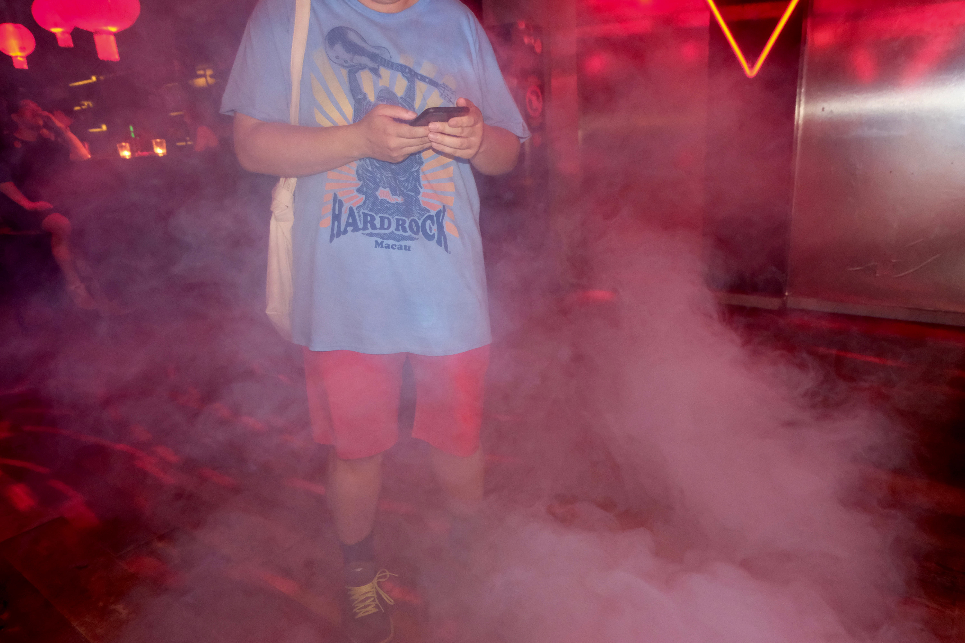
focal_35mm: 24
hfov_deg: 73.7
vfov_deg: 53.1
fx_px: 643
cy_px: 322
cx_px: 482
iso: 3200
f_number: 3.5
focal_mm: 16
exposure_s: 1/4
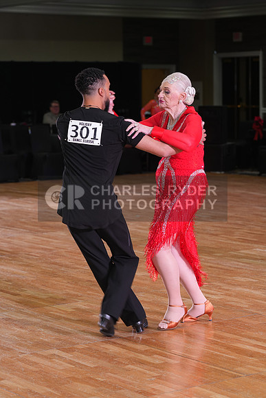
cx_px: 133
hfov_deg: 14.7
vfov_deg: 21.9
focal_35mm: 93
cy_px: 199
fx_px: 1030
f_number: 4
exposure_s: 1/60
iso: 500
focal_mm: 93
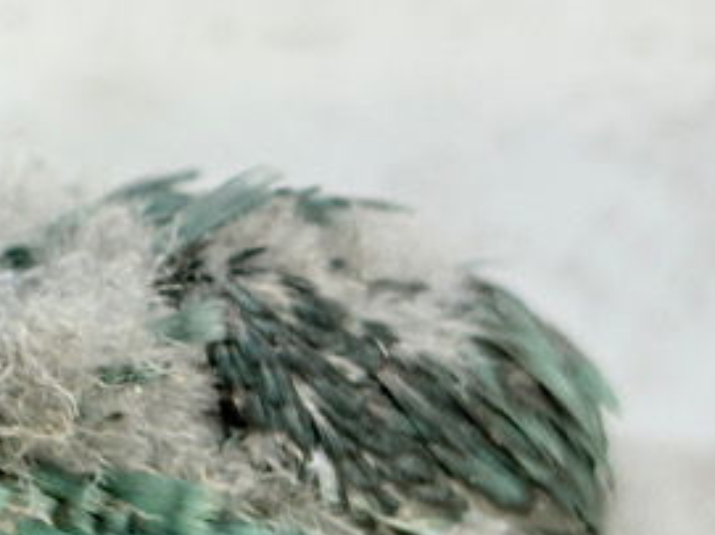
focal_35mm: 123
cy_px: 290
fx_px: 2539
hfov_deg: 15.5
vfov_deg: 12.0
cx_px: -108
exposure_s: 1/50
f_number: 1.6
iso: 40
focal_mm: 5.96
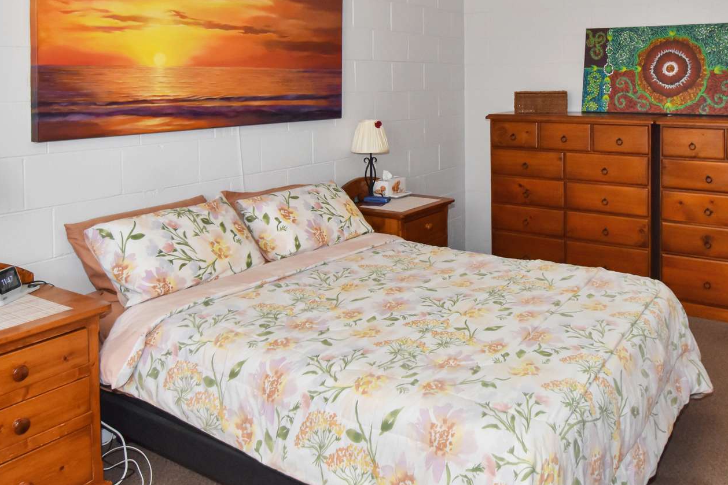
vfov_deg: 43.5
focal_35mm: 30
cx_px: 401
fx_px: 602
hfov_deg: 62.2
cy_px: 175
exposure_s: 1/125
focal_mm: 13
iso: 1000
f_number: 4
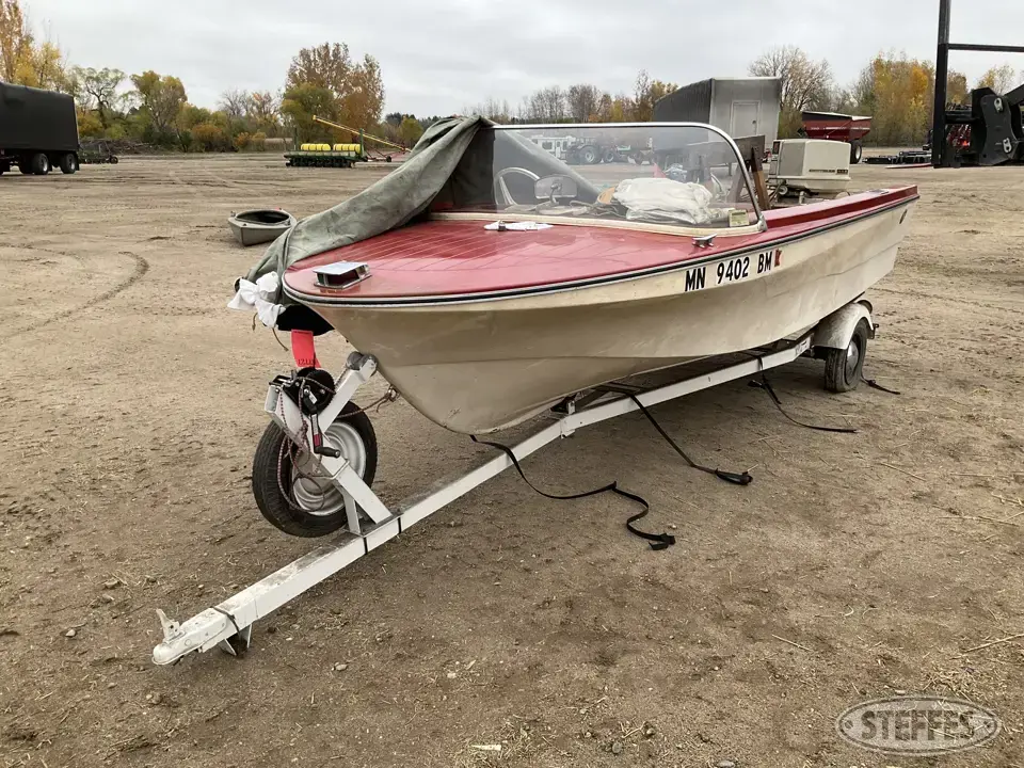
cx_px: 512
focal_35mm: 29
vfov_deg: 48.2
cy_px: 384
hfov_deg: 61.7
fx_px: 858
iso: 25
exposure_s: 1/435
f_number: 1.8
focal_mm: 3
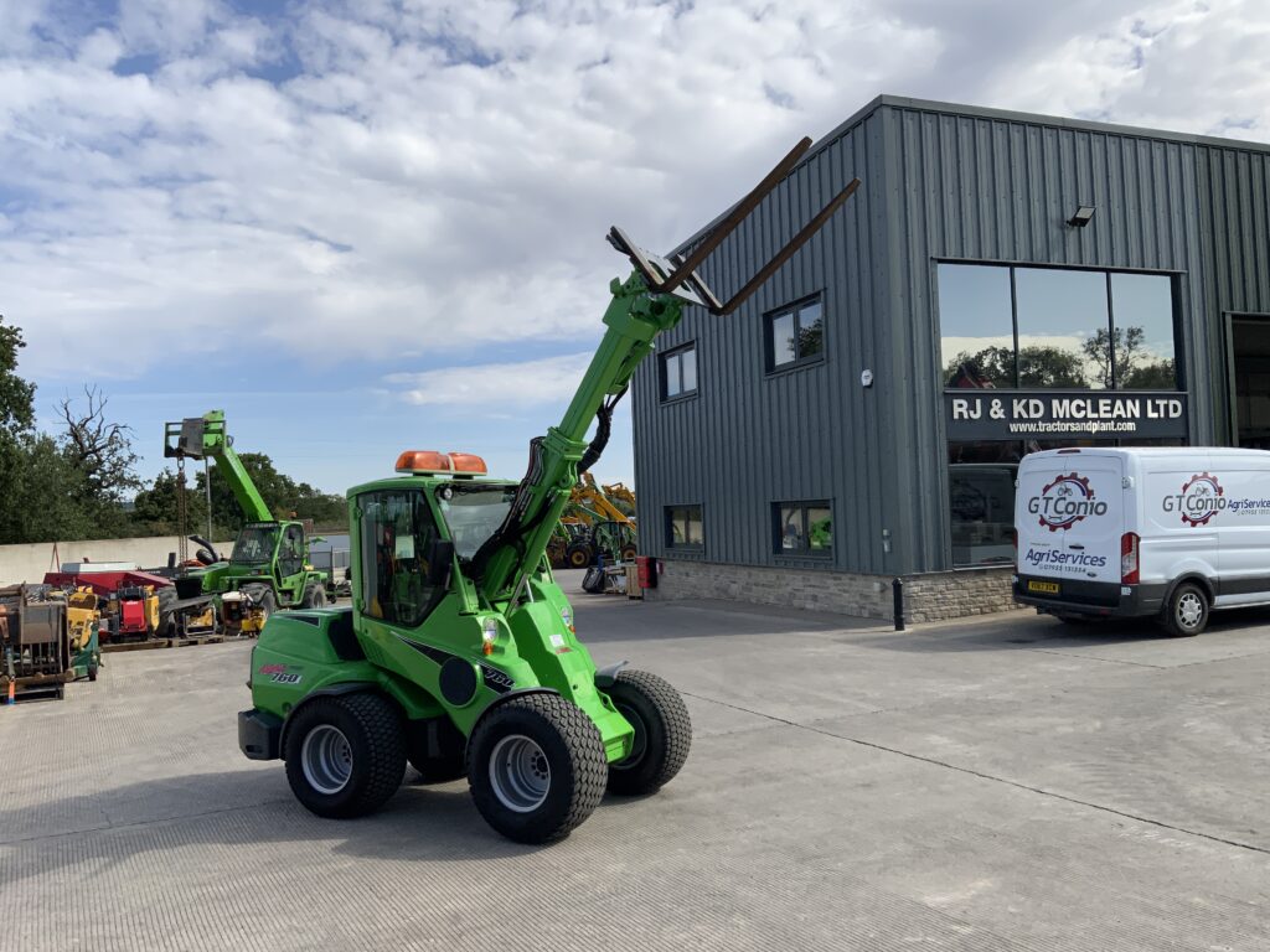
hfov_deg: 61.7
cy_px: 476
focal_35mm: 29
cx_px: 635
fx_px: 1064
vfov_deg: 48.2
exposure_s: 1/2227
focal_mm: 3
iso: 20
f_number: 1.8
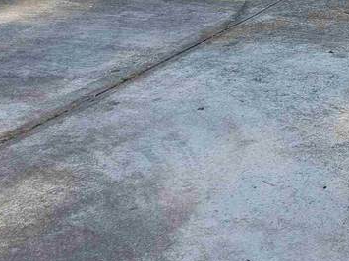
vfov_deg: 15.4
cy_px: -205
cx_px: 544
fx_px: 837
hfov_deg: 19.9
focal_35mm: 83
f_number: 1.7
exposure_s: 1/239
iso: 10
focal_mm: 6.3
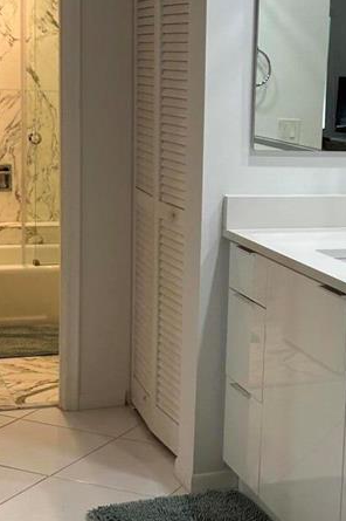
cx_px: 297
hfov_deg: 18.4
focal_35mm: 73
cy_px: 249
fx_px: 1054
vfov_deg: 27.7
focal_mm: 5.7
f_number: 1.5
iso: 64
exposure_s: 1/120
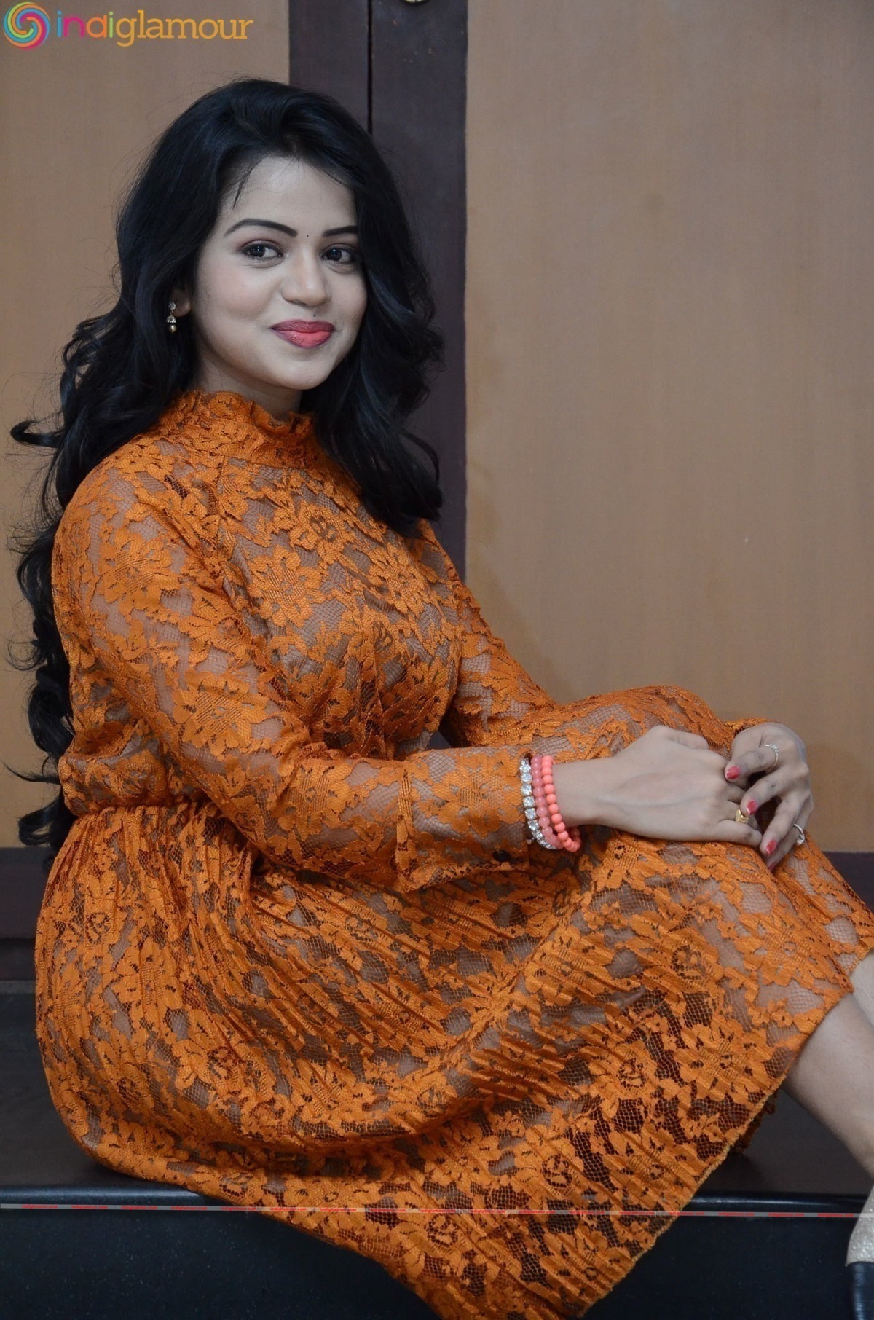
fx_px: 4115
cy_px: 660
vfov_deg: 18.2
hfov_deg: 12.1
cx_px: 437
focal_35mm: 112
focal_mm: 75
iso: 2500
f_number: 5.6
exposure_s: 1/125
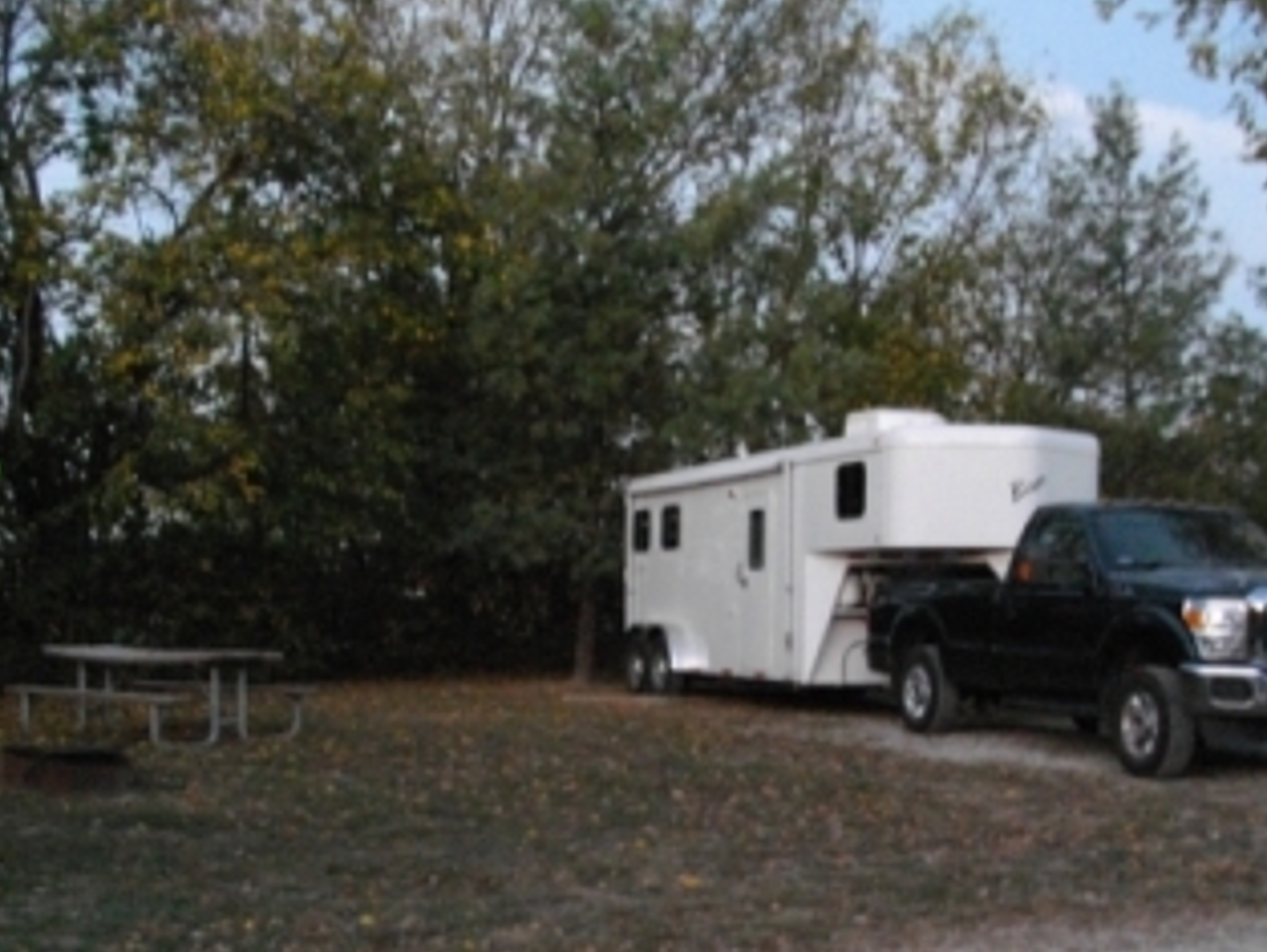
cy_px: 668
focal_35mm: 49
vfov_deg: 29.4
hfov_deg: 38.8
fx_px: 1794
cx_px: 514
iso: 800
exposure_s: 1/5
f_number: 2.9
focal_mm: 5.7
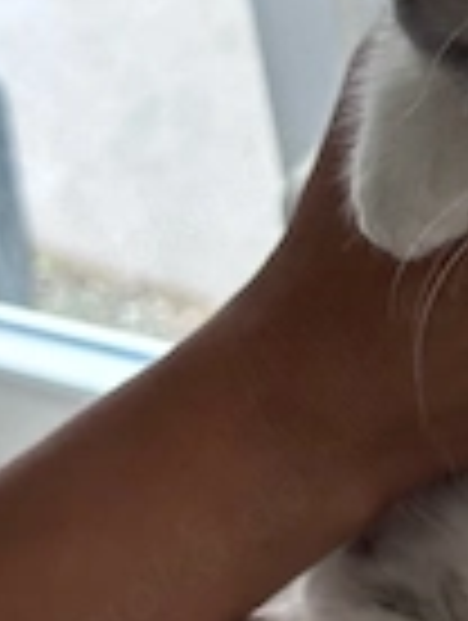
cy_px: 270
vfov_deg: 14.2
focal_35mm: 139
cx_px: 621
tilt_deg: -10.4
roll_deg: +3.2
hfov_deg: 10.5
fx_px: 2498
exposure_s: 1/50
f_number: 1.78
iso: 200
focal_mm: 6.86
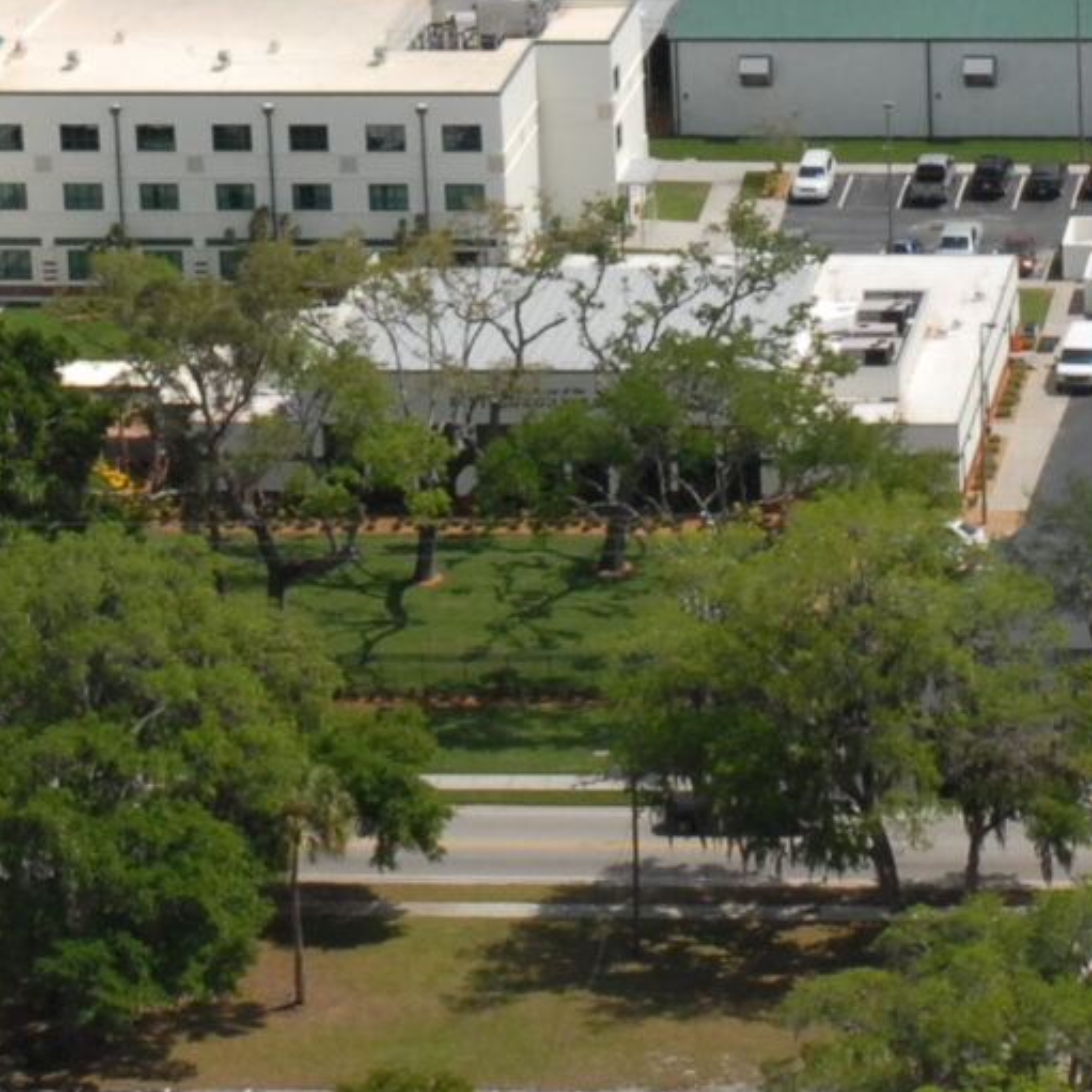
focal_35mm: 198
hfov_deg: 8.8
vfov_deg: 8.8
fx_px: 7071
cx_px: 1088
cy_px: 68
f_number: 10
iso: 400
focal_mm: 31
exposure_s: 1/400
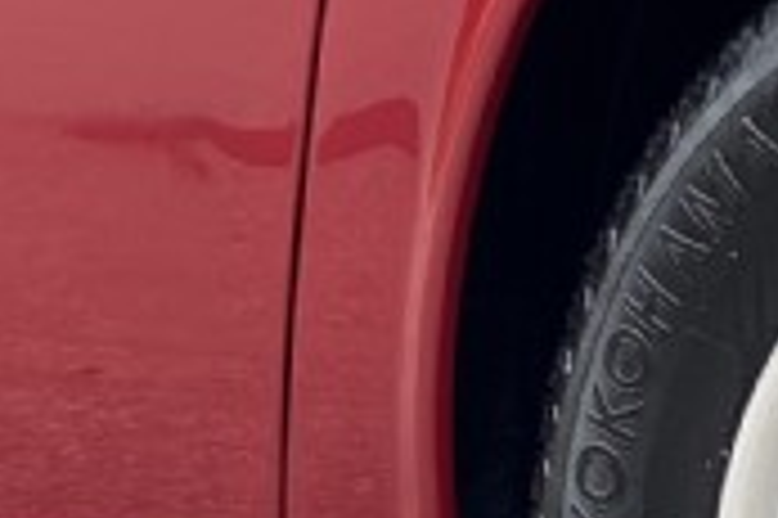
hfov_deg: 5.5
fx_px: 8096
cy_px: 27
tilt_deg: -3.8
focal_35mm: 375
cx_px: 4
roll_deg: -0.5
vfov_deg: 3.7
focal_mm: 6
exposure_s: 1/171
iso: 20
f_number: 2
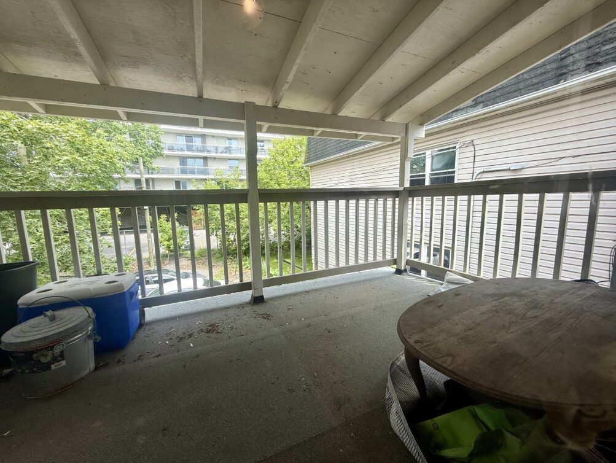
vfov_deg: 85.8
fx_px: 249
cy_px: 232
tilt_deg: -7.6
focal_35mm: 14
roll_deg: +1.2
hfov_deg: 102.0
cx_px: 308
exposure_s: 1/374
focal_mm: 2.22
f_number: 2.2
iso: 50
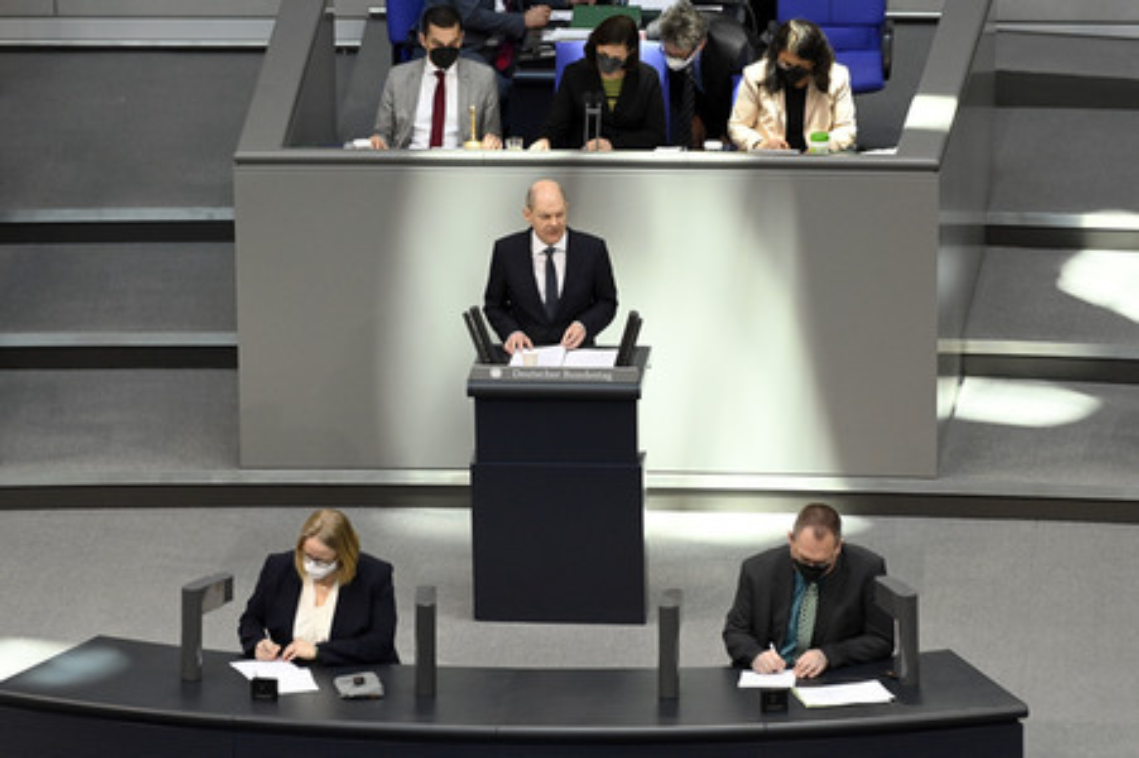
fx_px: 6323
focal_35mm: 200
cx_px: 570
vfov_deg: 6.9
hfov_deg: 10.3
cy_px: 379
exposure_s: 1/500
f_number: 5.6
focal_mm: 200
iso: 8000
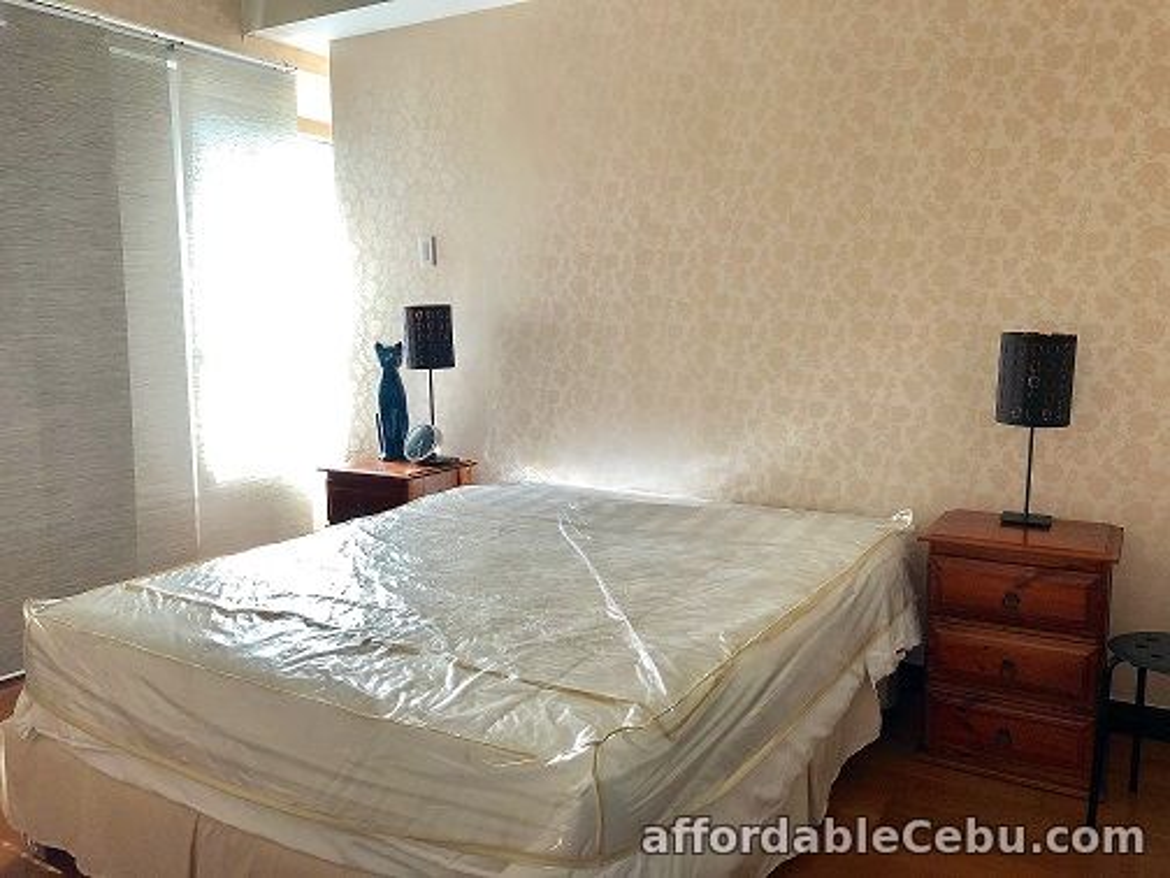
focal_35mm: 28
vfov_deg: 49.7
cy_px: 439
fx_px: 946
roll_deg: +0.7
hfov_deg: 63.4
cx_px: 585
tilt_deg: -6.6
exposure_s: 1/30
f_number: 1.8
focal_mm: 4
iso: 32
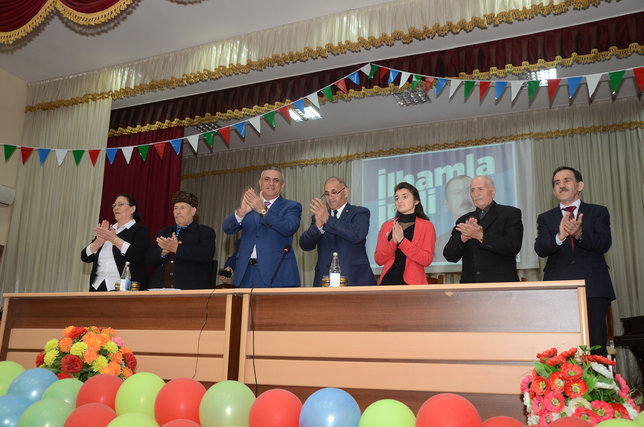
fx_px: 589
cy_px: 214
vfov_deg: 39.8
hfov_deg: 57.3
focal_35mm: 33
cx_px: 322
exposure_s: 1/40
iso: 1000
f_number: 5.6
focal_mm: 22
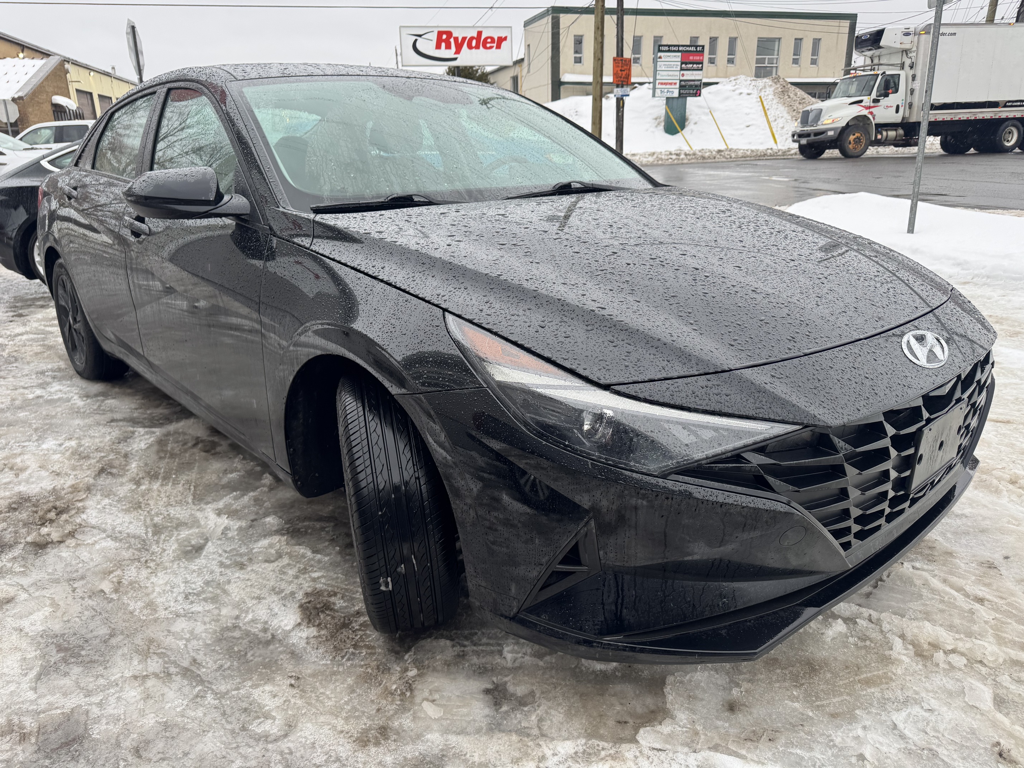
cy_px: 384
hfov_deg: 71.6
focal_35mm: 24
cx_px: 512
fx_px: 710
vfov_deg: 56.8
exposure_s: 1/121
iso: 64
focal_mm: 6.76
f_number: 1.78
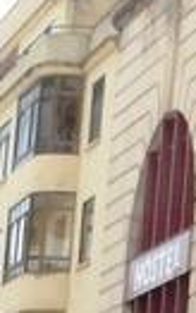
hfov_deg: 4.6
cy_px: 179
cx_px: 484
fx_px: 2373
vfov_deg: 7.5
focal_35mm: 278
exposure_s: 1/800
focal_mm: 10
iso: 1600
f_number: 14
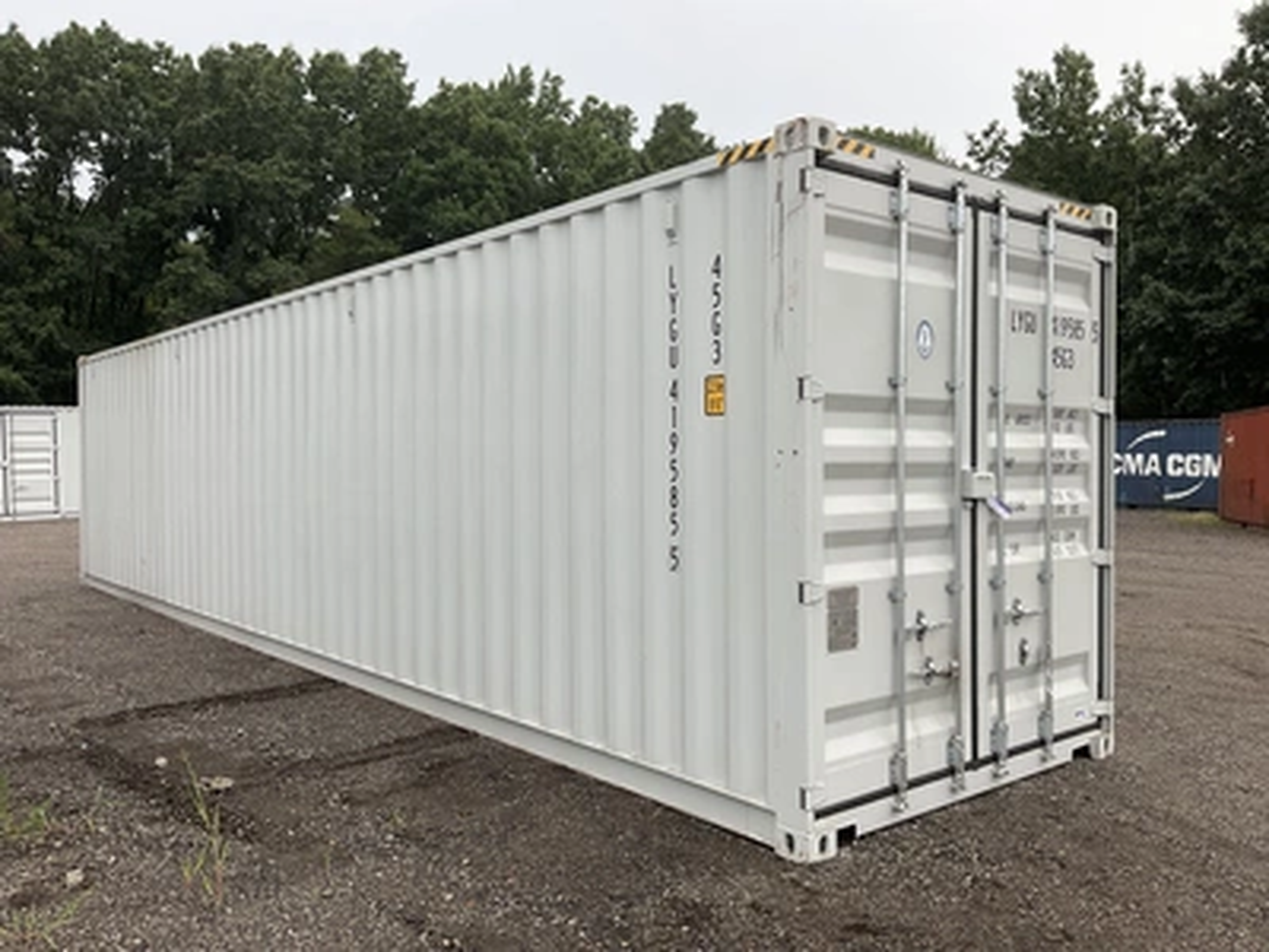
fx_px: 1063
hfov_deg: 61.7
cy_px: 476
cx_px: 634
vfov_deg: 48.2
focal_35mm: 29
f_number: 1.8
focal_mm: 3
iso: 20
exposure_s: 1/228
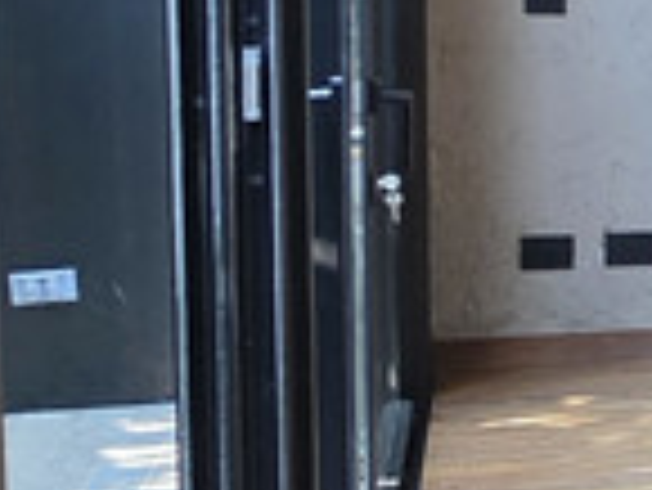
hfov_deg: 12.7
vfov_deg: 15.2
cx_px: 1763
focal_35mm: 97
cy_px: 153
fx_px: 1829
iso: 320
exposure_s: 1/60
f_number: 1.9
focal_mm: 2.2
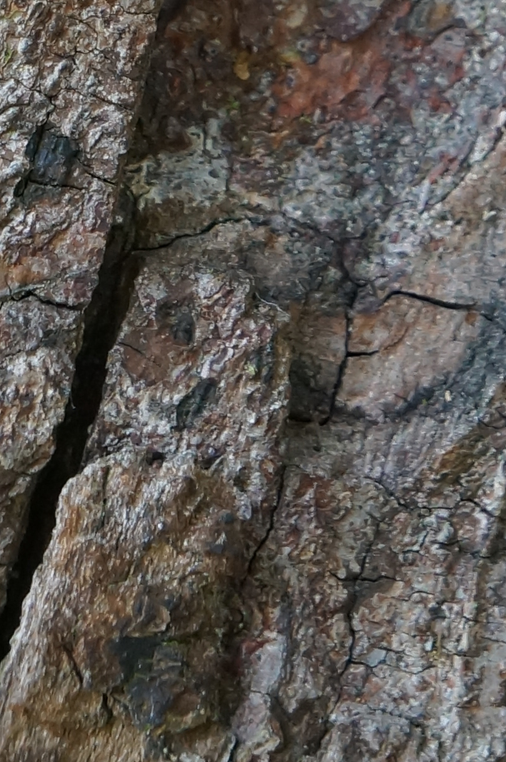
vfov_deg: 7.2
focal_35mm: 278
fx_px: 5874
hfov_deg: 4.9
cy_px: -535
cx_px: 398
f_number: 7.1
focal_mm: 46
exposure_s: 1/100
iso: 1600
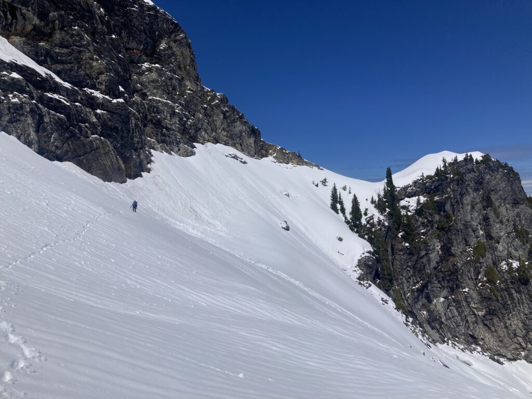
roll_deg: +0.1
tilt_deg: +2.6
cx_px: 266
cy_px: 200
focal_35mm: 28
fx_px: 430
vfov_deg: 49.7
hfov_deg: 63.4
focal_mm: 3.99
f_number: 1.8
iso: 20
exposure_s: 1/9804
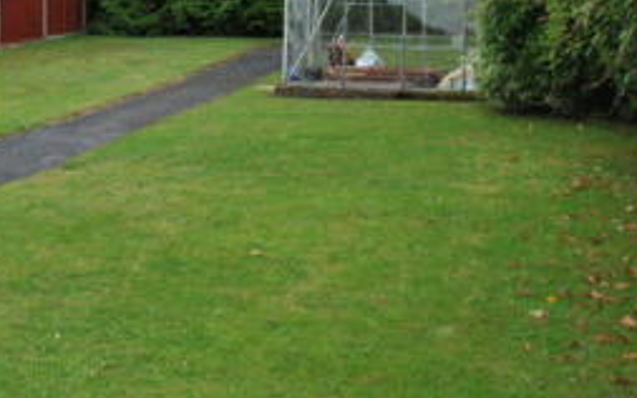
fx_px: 1232
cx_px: 1
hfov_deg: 27.3
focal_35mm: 71
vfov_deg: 17.8
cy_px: -19
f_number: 4.5
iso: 100
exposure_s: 1/200
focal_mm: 18
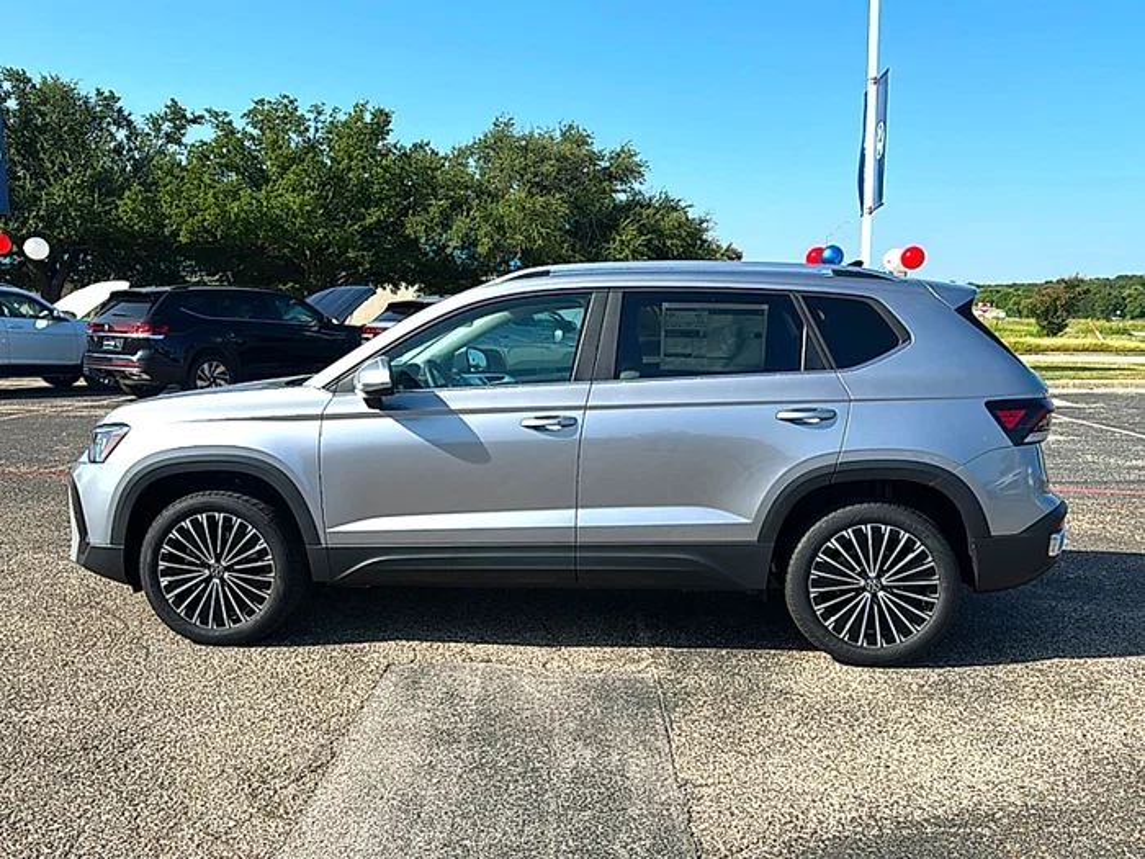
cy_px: 430
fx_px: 827
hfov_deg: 69.4
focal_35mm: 25
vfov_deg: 54.9
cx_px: 572
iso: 80
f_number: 1.78
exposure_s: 1/3497
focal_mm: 6.86
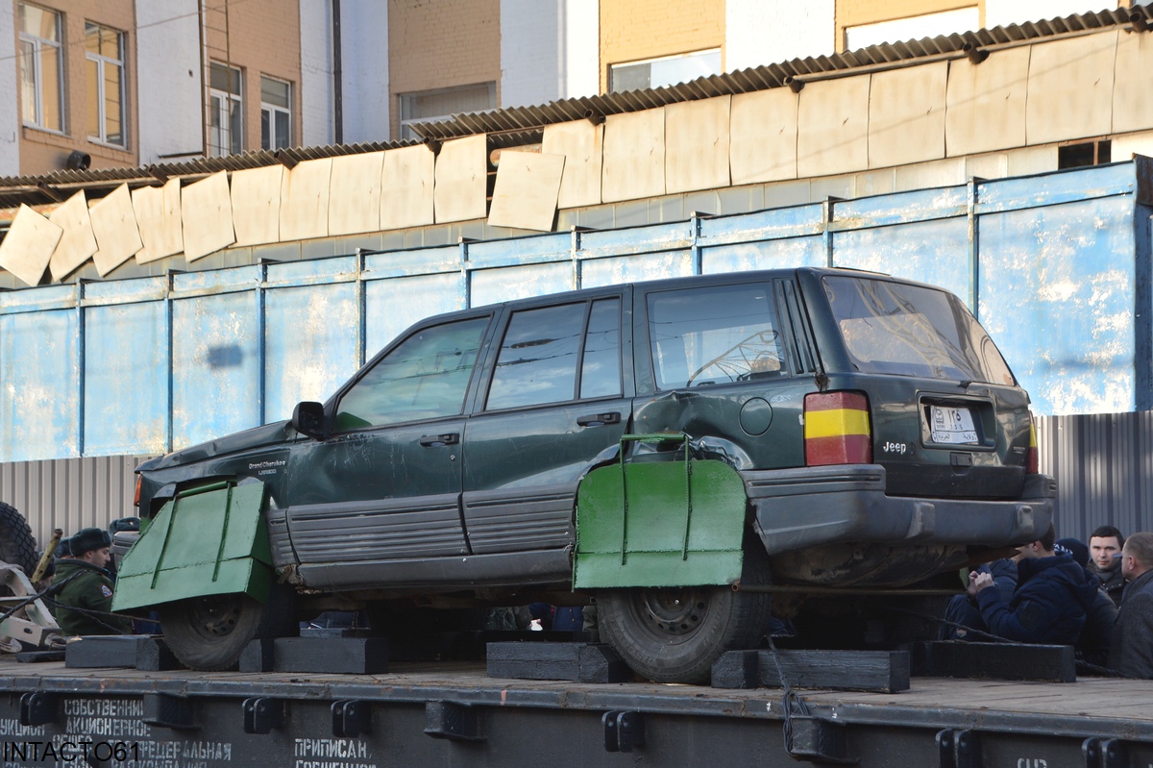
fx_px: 2113
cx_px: 576
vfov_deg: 20.6
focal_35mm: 66
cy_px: 384
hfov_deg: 30.5
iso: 200
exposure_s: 1/250
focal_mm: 44
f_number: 8
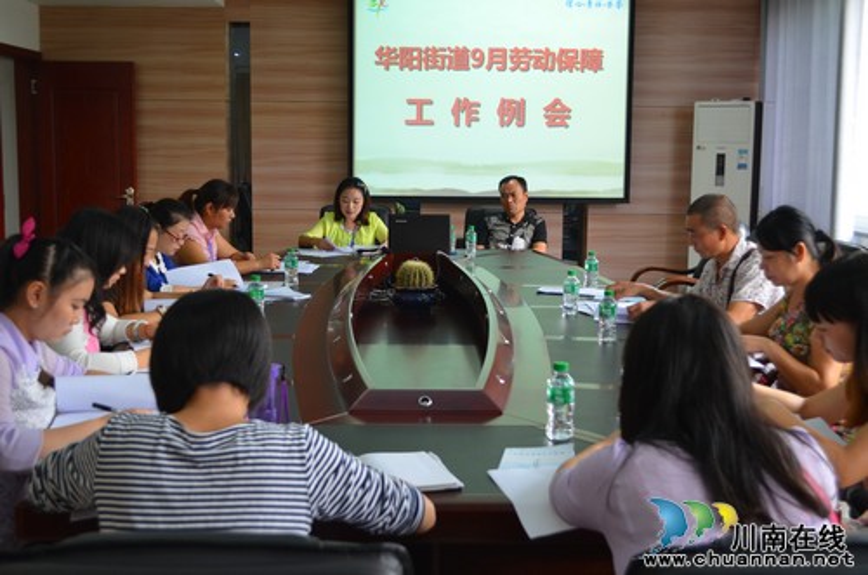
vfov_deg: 29.7
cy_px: 288
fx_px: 1083
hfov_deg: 43.7
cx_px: 434
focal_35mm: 45
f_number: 4.5
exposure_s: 1/60
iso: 800
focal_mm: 30
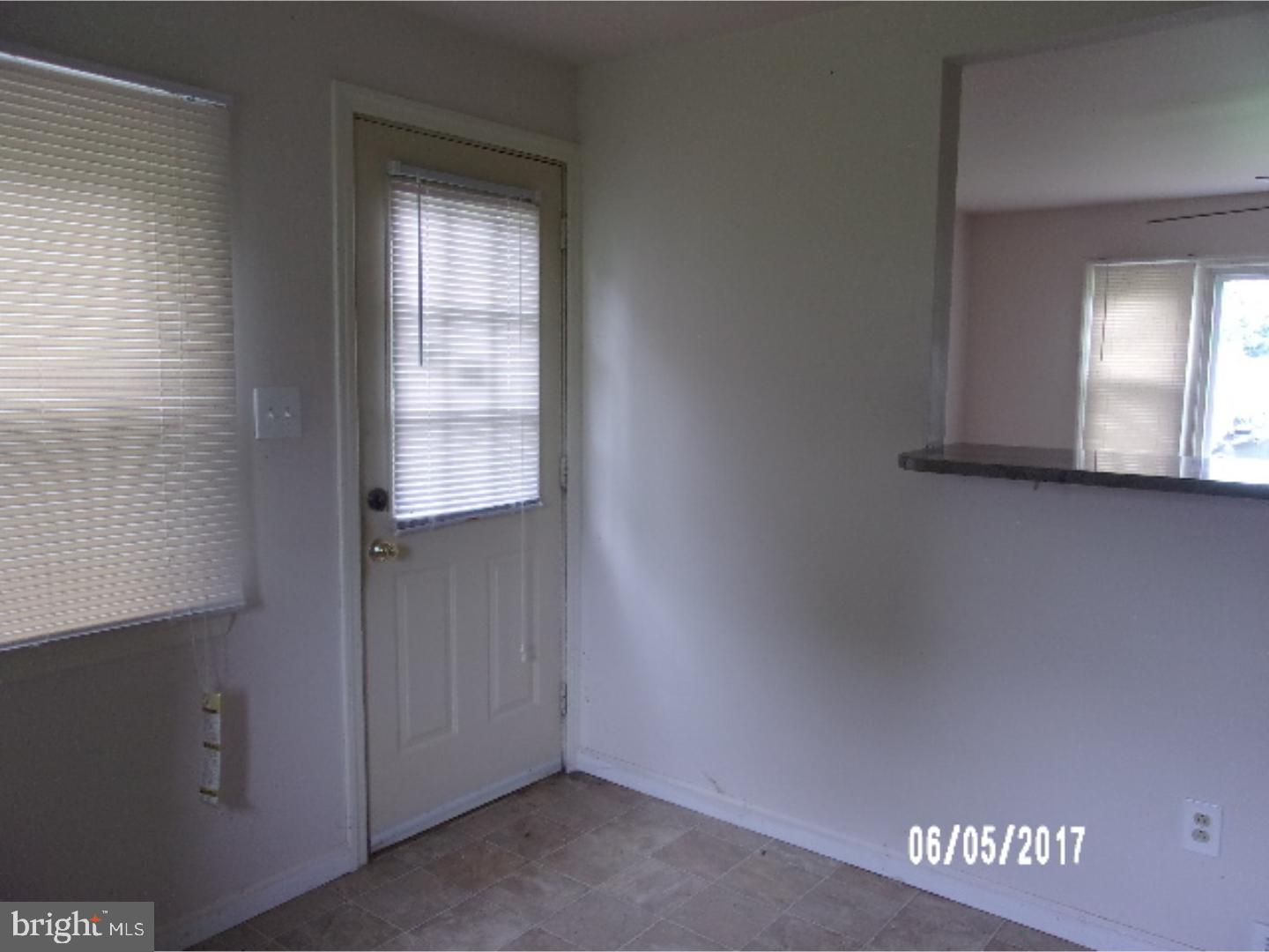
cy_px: 476
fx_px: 990
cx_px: 634
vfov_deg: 51.4
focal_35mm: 27
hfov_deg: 65.3
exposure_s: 1/34
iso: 148
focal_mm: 4.9
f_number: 3
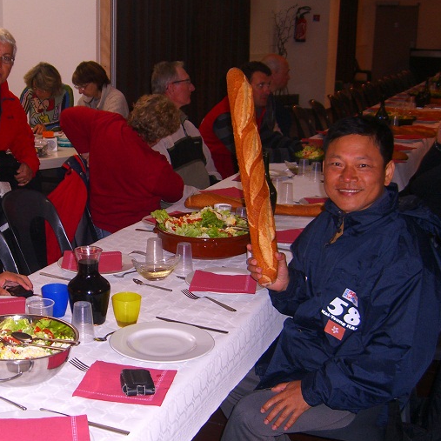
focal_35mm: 53
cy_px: 231
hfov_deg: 31.6
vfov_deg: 32.2
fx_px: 764
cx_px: 107
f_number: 2.8
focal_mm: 7.9
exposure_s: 1/60
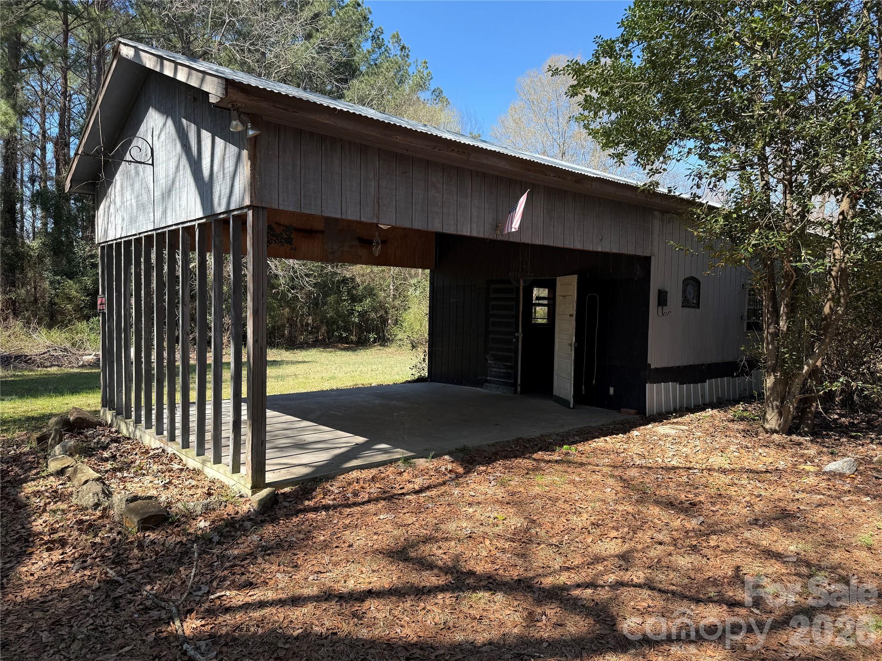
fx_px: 612
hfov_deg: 71.6
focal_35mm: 24
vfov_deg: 56.8
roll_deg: -1.9
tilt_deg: -1.4
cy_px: 330
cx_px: 441
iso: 80
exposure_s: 1/1122
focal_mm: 6.76
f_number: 1.78
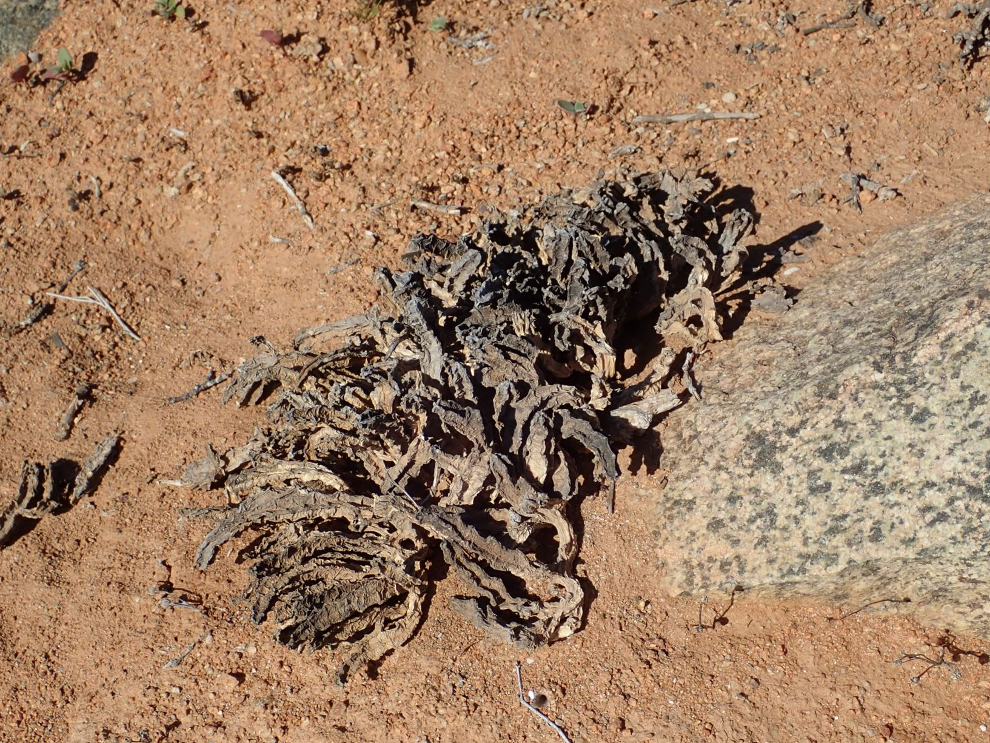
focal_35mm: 60
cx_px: 481
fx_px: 1716
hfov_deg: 32.2
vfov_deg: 24.4
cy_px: 438
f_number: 4.5
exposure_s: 1/800
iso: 100
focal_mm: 8.99
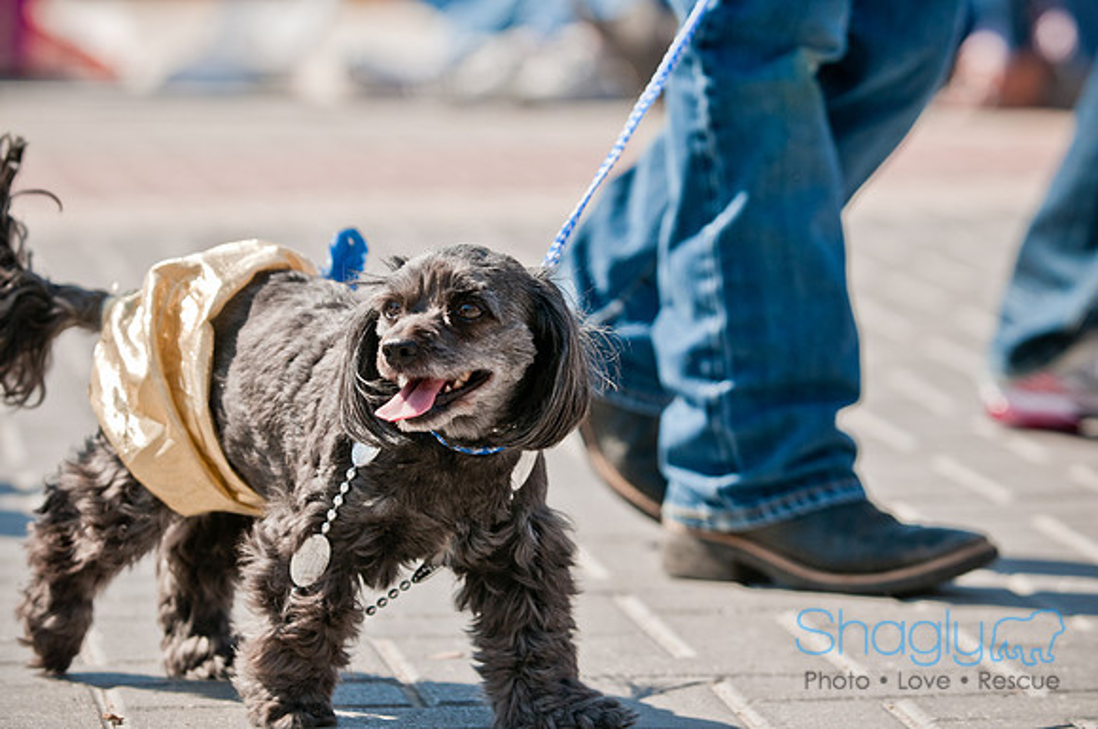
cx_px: 549
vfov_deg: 7.6
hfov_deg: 11.4
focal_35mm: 180
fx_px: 5482
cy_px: 364
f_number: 4
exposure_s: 1/1250
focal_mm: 120
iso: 200
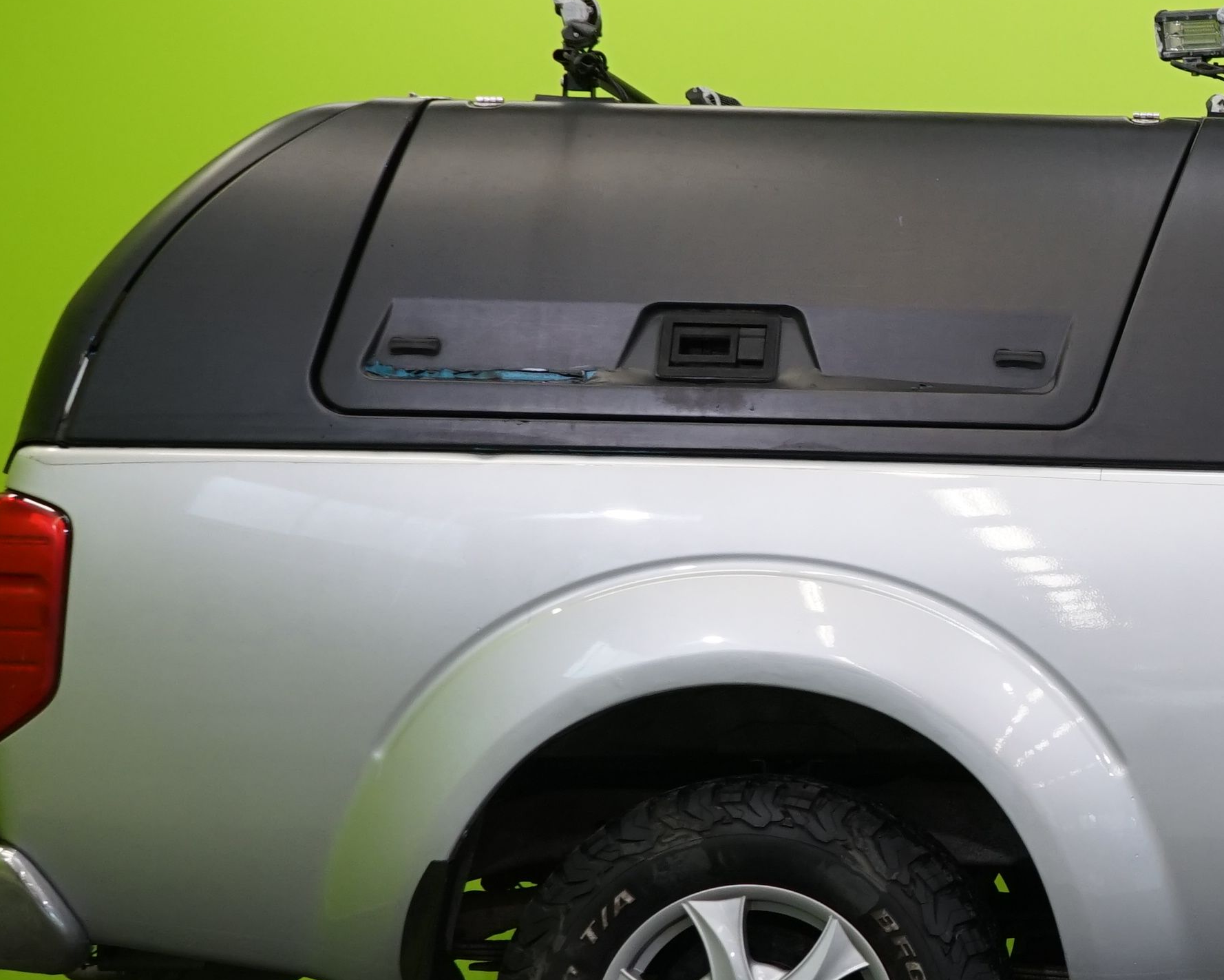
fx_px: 3442
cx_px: 1612
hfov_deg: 18.7
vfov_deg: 16.2
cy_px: 541
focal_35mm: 95
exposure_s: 1/40
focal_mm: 30
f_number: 6.3
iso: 640
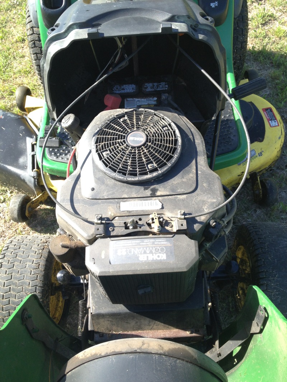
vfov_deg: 52.6
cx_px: 144
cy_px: 191
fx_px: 387
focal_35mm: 35
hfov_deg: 40.7
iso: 50
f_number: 2.4
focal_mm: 4.28
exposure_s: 1/300
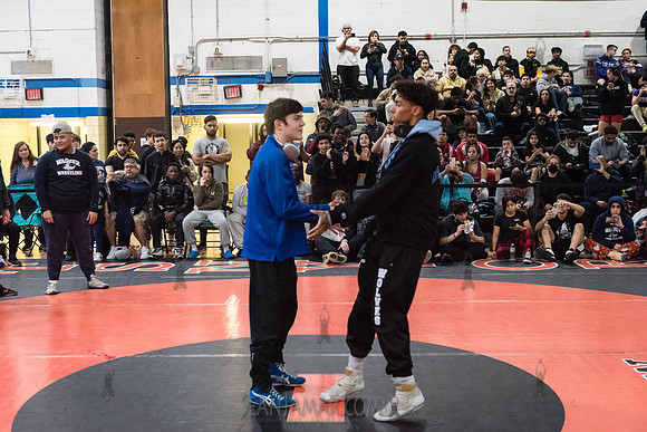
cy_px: 216
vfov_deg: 29.9
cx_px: 324
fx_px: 809
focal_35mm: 45
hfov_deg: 43.6
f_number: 3.2
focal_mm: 45
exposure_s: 1/320
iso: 8000
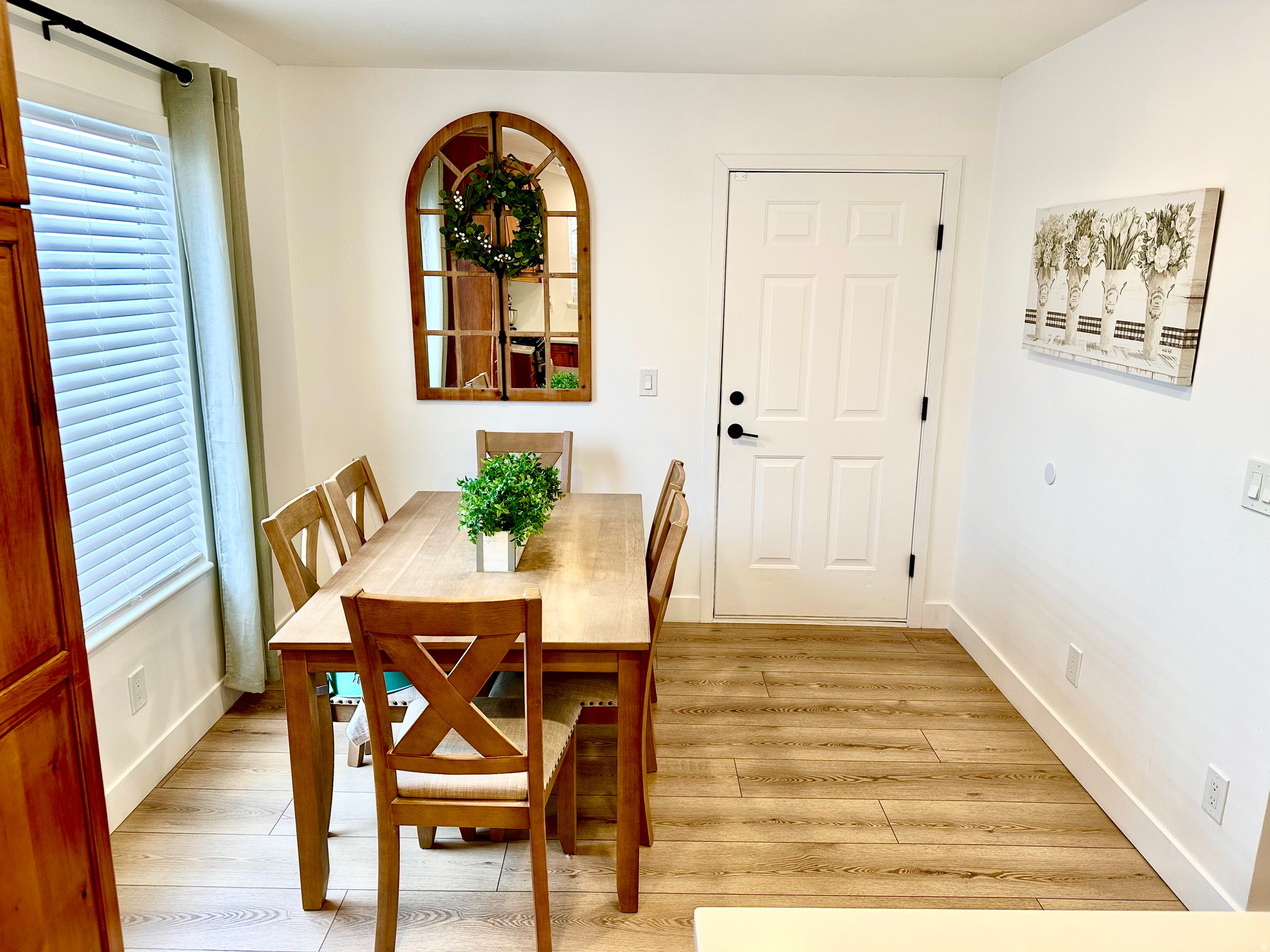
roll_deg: -1.6
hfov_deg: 71.6
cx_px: 635
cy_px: 476
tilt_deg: -12.0
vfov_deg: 56.8
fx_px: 881
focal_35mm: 24
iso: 100
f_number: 1.78
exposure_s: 1/120
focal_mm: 6.86
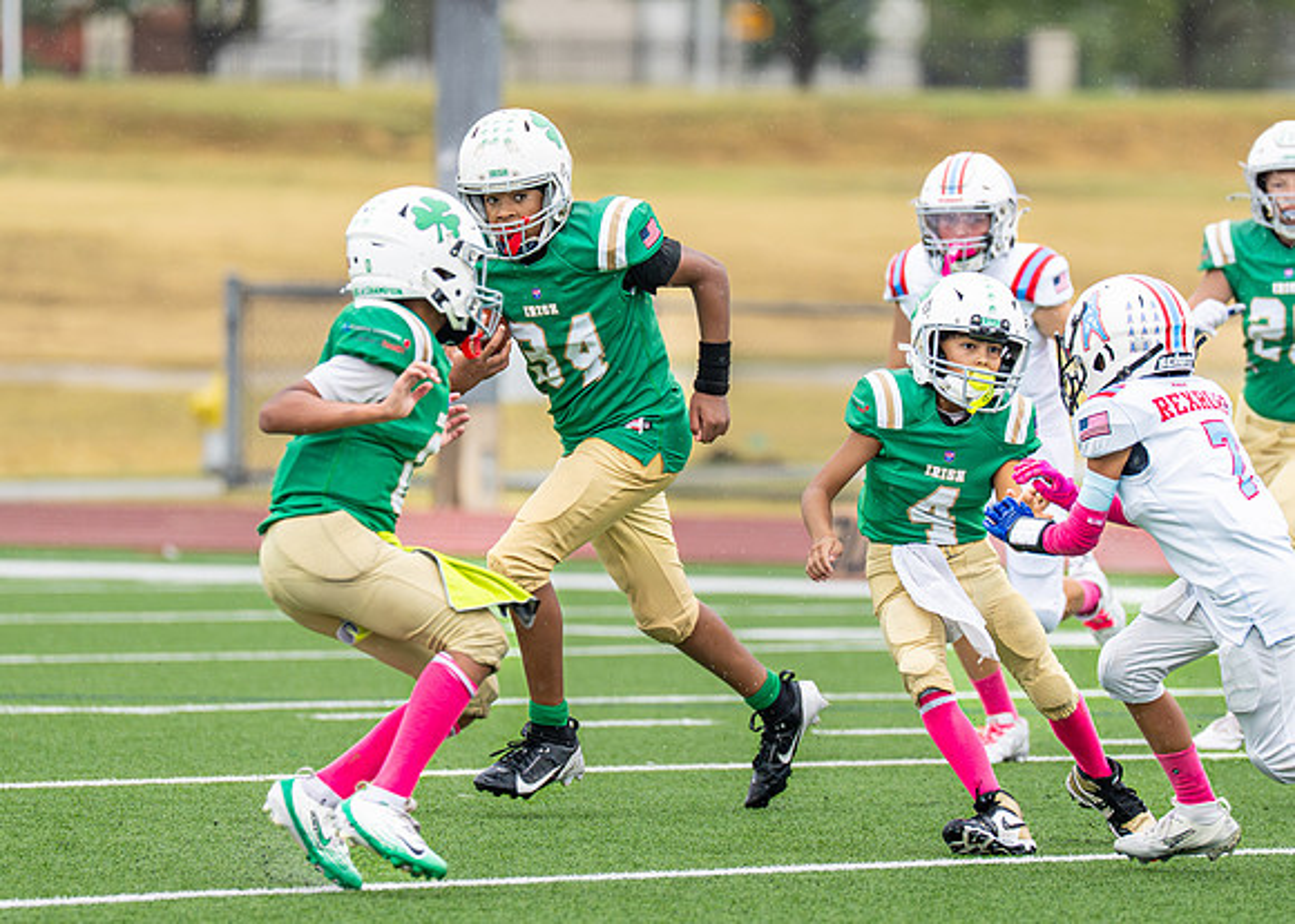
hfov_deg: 4.7
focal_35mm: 425
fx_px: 15616
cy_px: 392
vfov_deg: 3.4
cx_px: 693
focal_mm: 200
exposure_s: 1/1000
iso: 400
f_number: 2.8
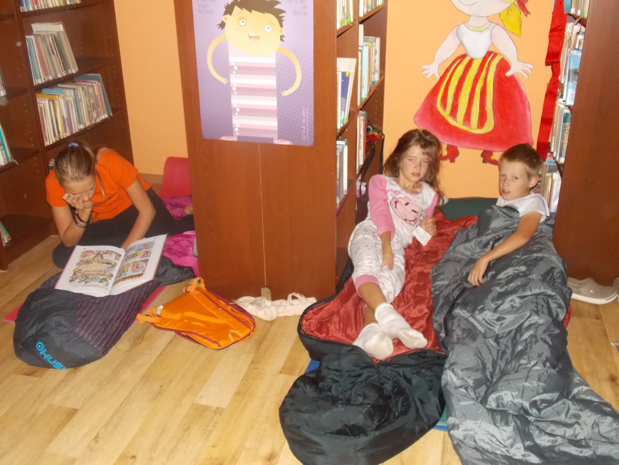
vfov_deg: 41.8
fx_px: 608
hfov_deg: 54.0
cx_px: 310
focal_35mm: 34
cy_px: 232
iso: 500
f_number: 3.4
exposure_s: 1/30
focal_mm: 6.1
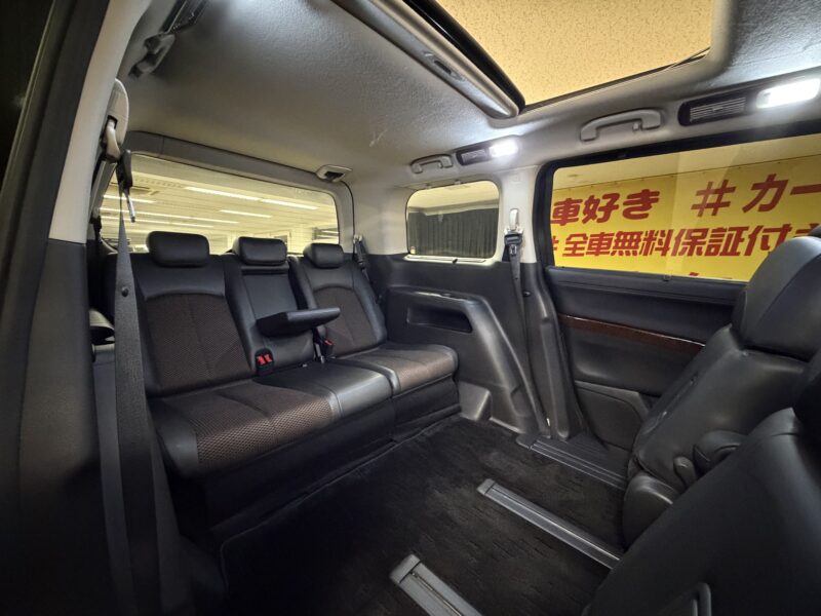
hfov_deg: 102.1
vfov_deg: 85.7
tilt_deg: -7.4
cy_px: 308
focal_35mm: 14
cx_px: 410
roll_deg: -0.7
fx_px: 332
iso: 1250
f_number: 2.2
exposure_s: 1/33
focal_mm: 2.22
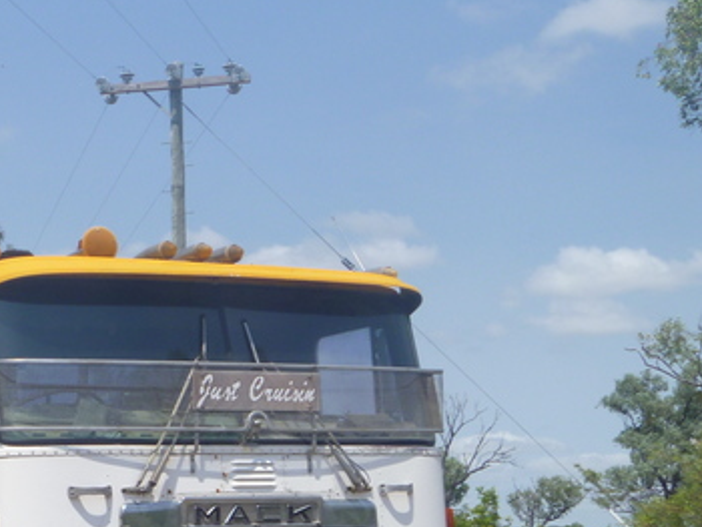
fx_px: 1623
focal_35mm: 80
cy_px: 497
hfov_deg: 23.0
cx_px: -68
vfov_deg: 18.1
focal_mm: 6.3
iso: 80
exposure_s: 1/400
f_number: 5.6
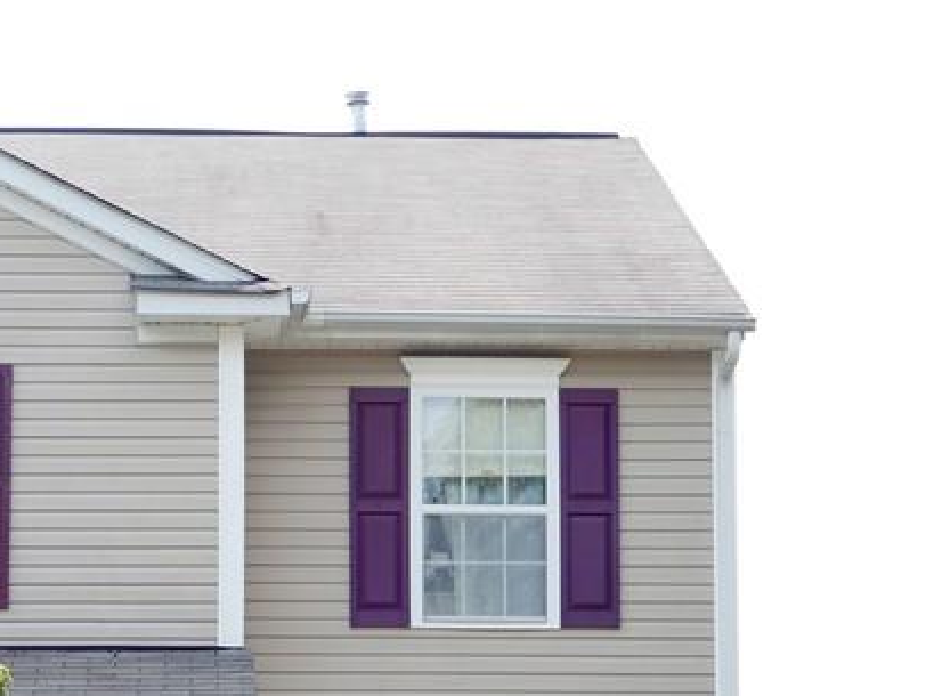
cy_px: 796
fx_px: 3373
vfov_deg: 11.6
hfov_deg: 15.6
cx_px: 268
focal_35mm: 126
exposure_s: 1/160
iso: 200
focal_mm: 25
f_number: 7.1
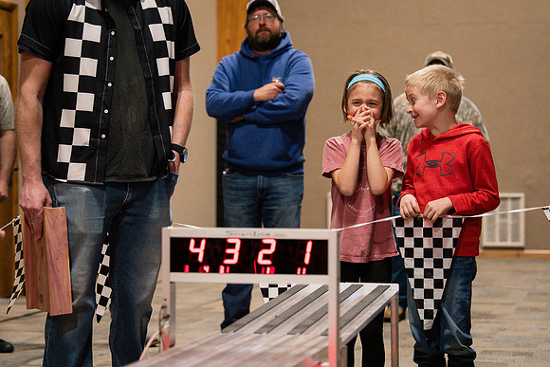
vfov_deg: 13.1
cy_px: 189
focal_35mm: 104
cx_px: 280
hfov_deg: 19.6
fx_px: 1594
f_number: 2.8
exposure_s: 1/320
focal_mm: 70
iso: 2500
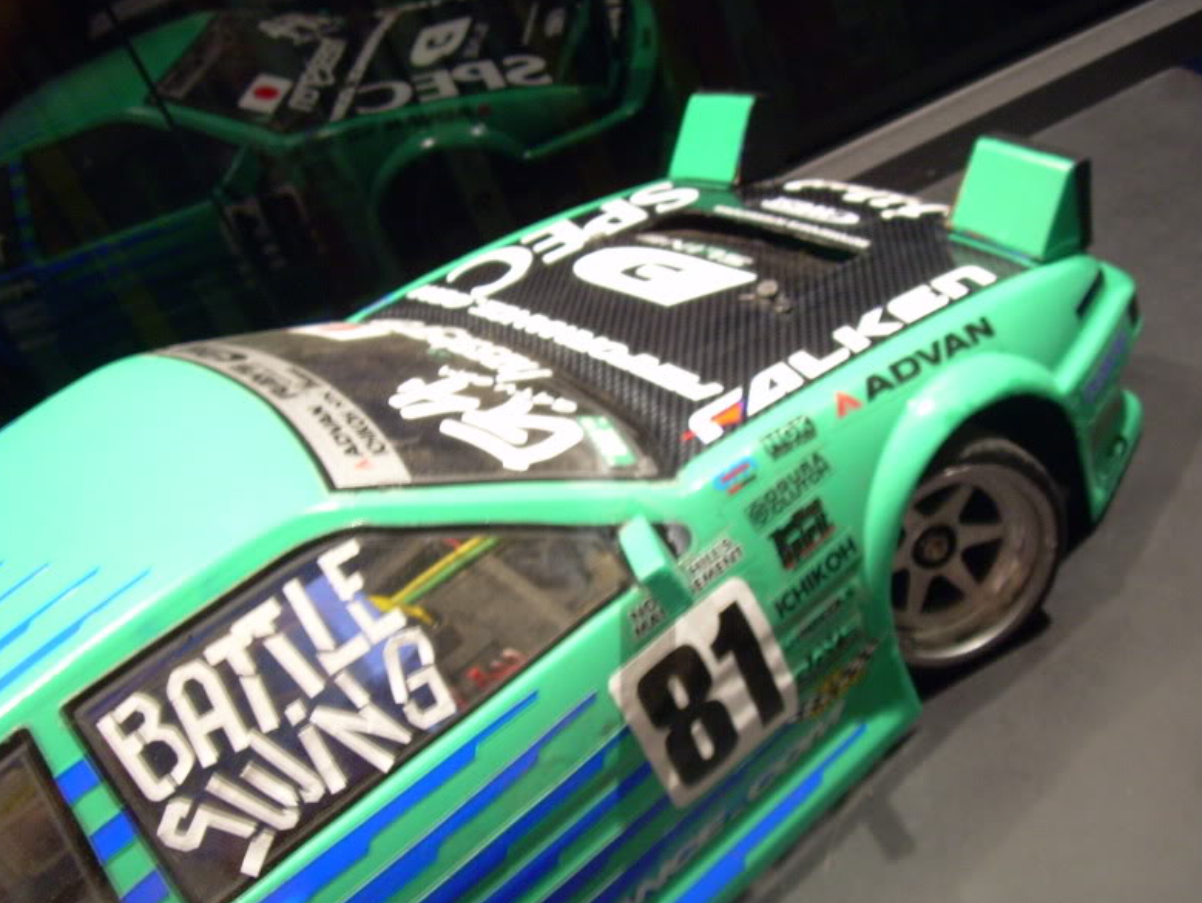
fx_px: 1355
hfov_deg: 47.8
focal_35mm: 39
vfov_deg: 36.8
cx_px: 602
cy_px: 446
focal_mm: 6.3
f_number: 2.8
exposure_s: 2
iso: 200
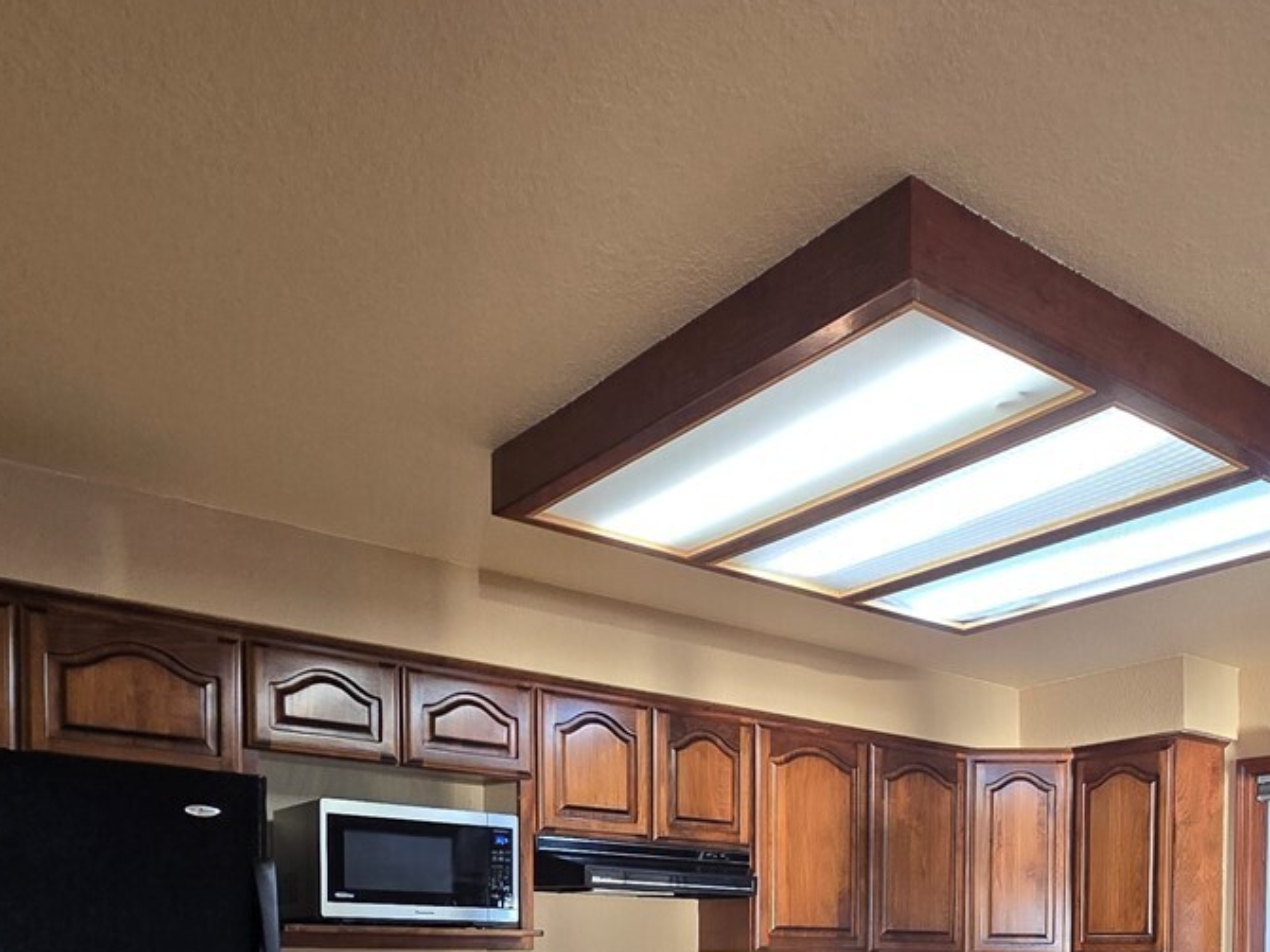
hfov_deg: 56.2
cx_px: 912
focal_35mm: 31
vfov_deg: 38.4
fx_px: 1137
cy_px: 1024
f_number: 2.2
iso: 100
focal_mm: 2.2
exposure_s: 1/60
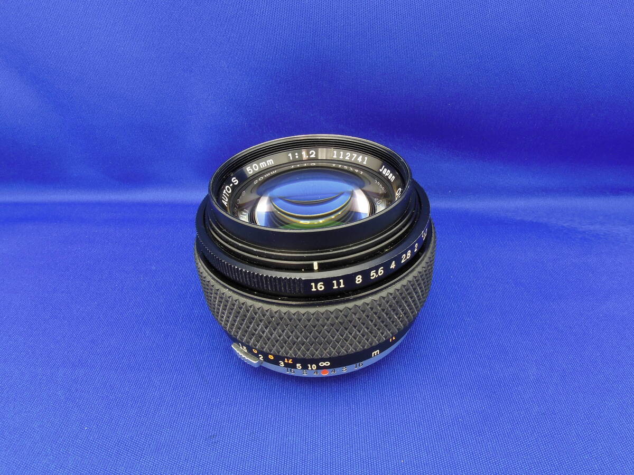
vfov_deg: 56.8
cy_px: 238
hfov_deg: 71.6
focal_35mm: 24
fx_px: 440
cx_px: 317
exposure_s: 1
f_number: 8
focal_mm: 4.3
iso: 160
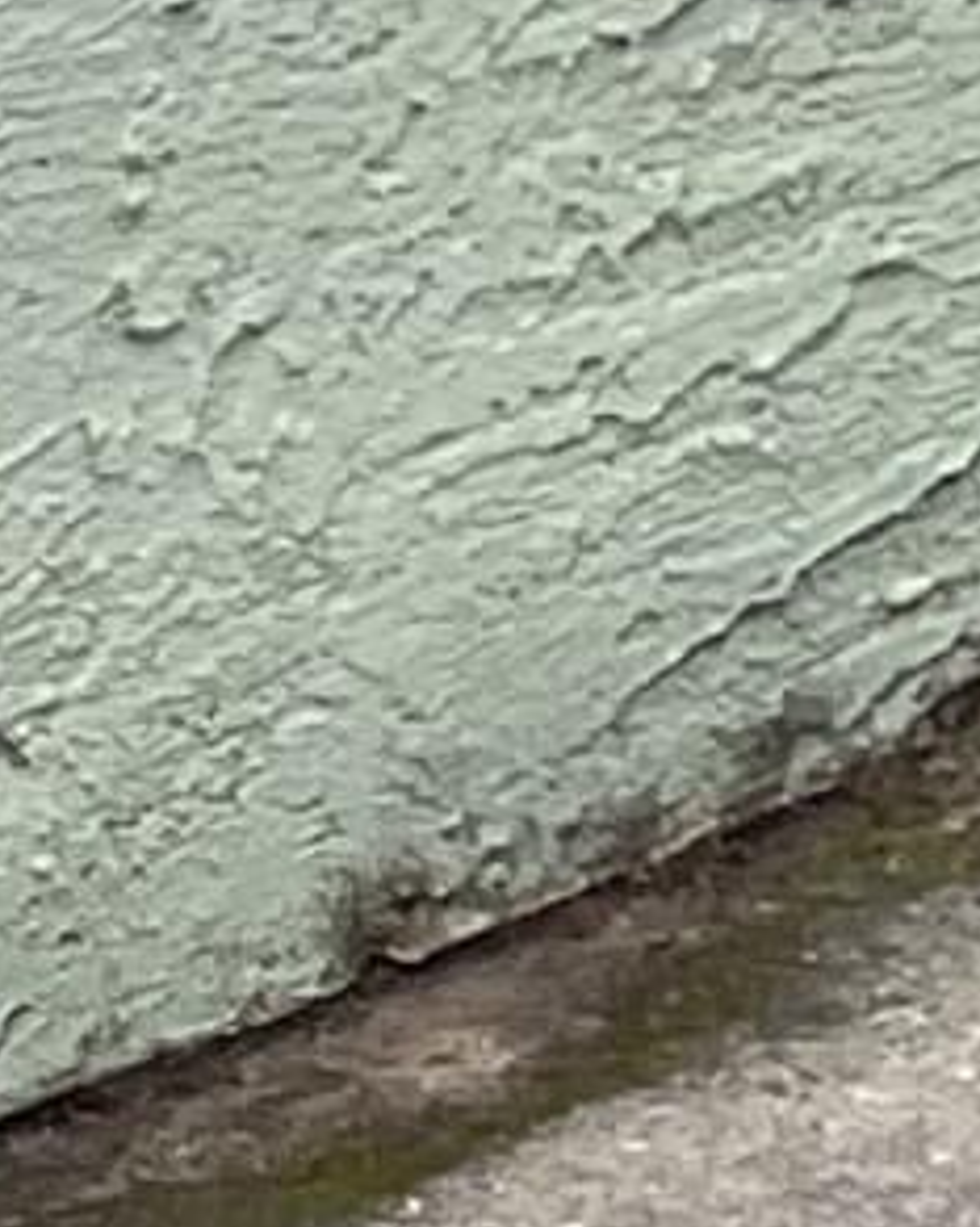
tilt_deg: -5.9
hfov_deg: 4.6
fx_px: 9436
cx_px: 5692
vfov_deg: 6.6
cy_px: -2739
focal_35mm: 260
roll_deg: -1.1
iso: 32
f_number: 1.6
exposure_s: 1/513
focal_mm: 4.2
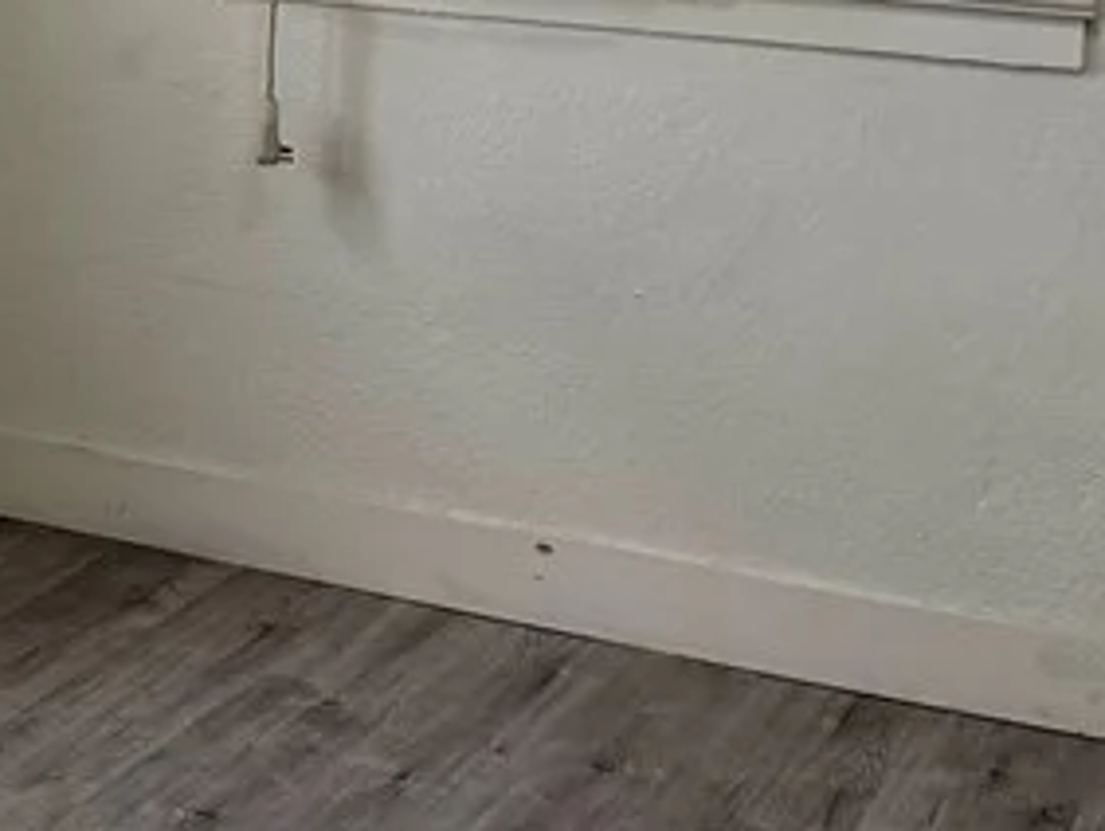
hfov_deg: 21.9
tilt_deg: -3.1
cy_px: -235
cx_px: 102
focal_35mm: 87
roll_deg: -2.2
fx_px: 2780
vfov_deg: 16.1
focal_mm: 6.76
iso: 125
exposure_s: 1/211
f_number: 1.78
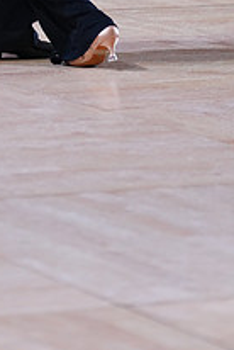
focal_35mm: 315
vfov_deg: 6.5
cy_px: -138
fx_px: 3061
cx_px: -48
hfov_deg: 4.4
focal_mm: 112
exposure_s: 1/500
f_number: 2.8
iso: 800
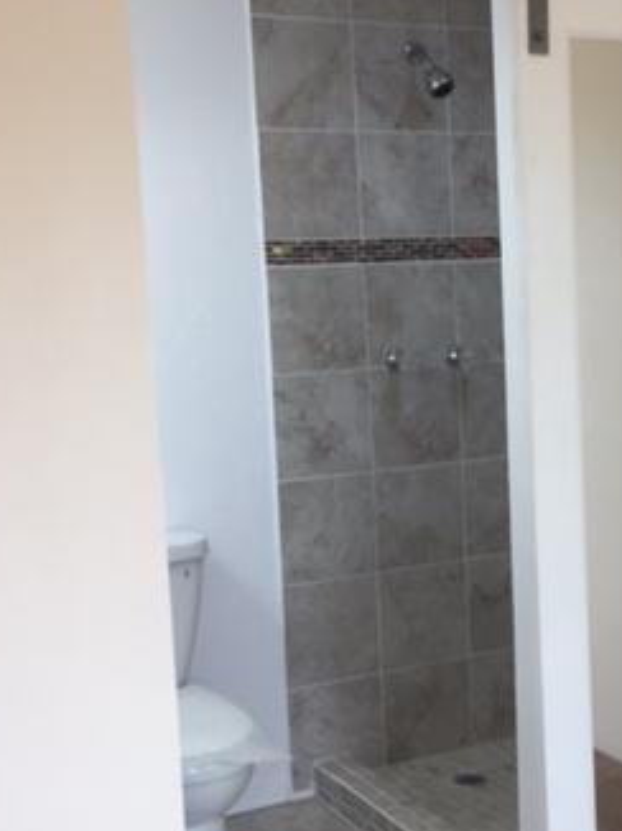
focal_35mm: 57
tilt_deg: -7.4
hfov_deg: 25.4
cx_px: 456
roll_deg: +3.7
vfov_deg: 33.8
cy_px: 421
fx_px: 1367
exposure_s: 1/60
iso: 32
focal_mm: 4.15
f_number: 2.2
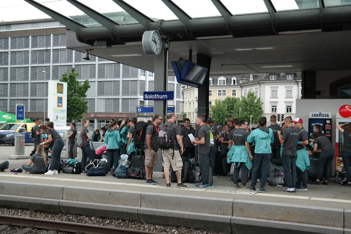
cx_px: 176
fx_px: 448
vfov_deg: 29.2
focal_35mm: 46
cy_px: 117
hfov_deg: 42.8
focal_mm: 30
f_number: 4.5
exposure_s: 1/125
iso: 100
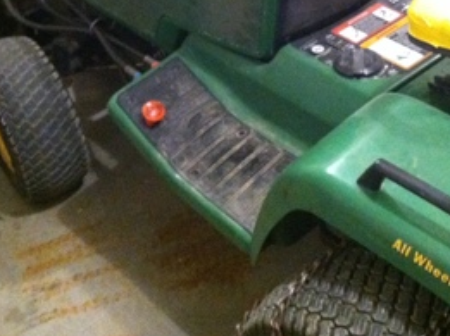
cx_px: 302
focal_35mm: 73
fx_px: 948
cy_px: -5
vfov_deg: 19.5
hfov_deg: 26.6
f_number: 2.8
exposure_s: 1/15
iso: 1000
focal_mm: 3.85
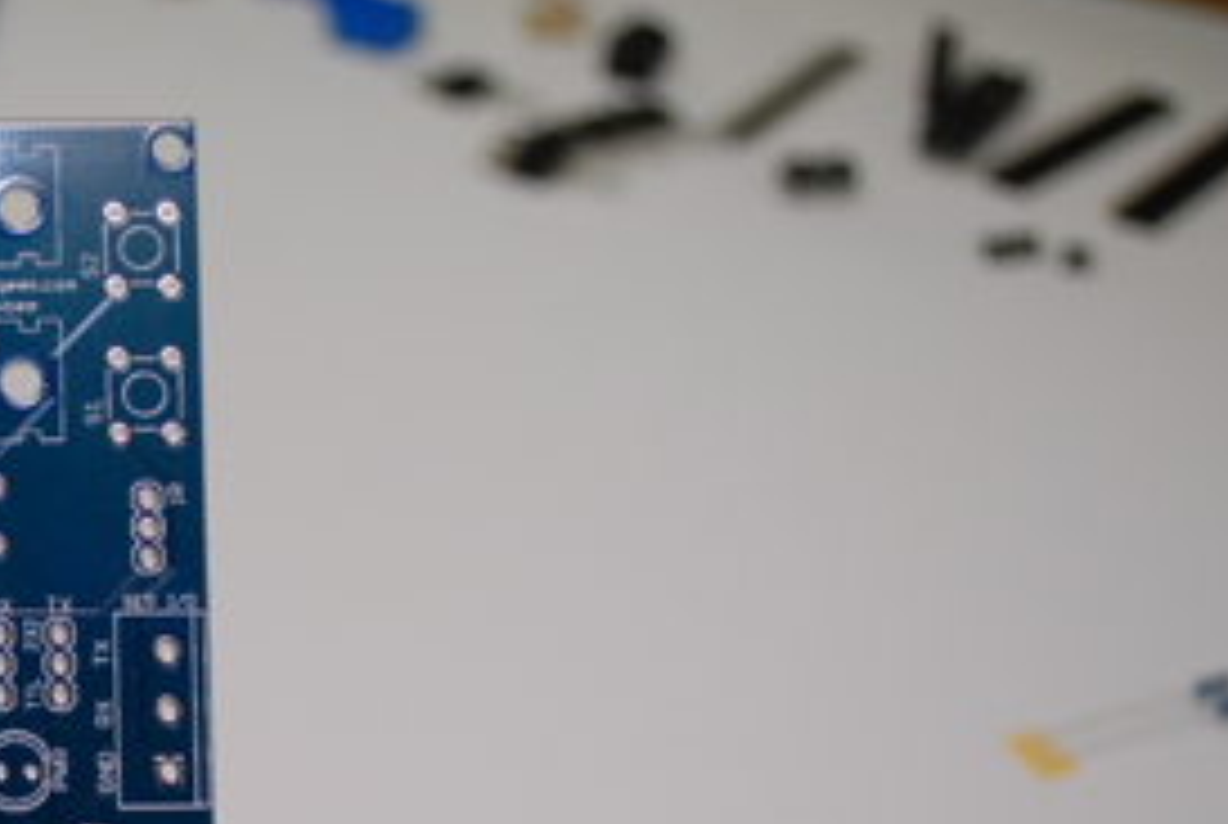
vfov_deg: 13.9
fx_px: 3382
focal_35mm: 99
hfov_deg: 19.8
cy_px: 522
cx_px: -72
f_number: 4.8
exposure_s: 1/60
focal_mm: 30
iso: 200
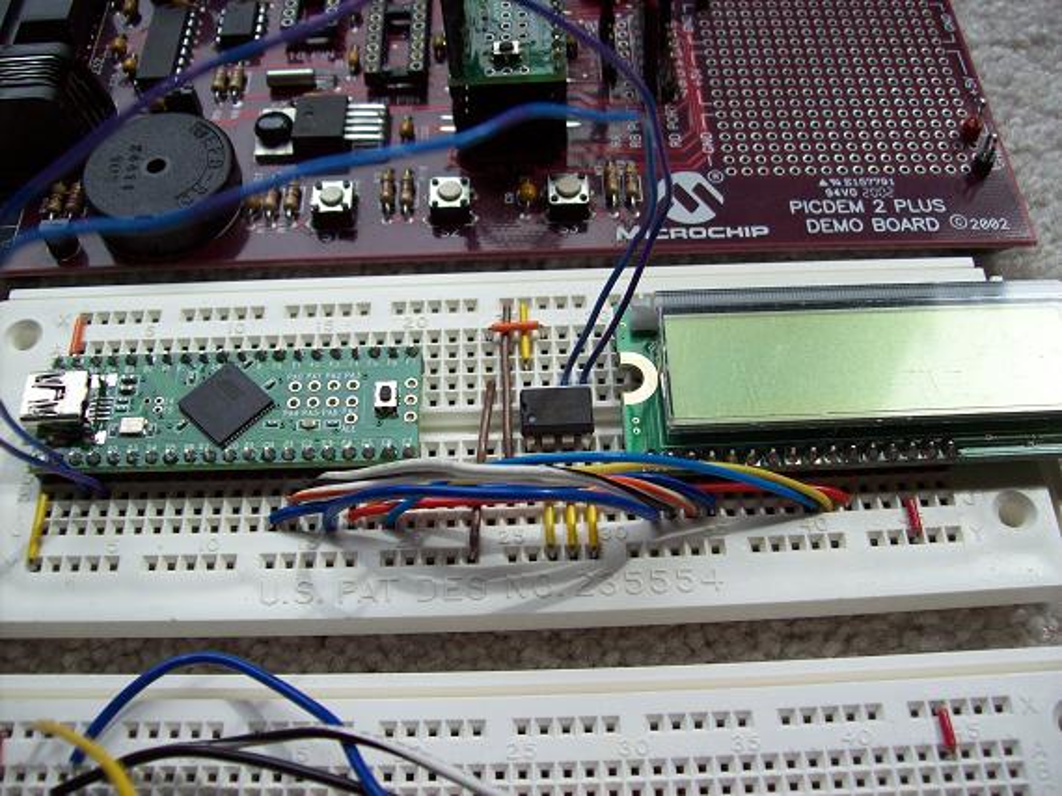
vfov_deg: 39.6
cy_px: 398
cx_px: 531
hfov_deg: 51.4
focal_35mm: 36
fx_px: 1104
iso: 80
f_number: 2.7
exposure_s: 1/346
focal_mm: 6
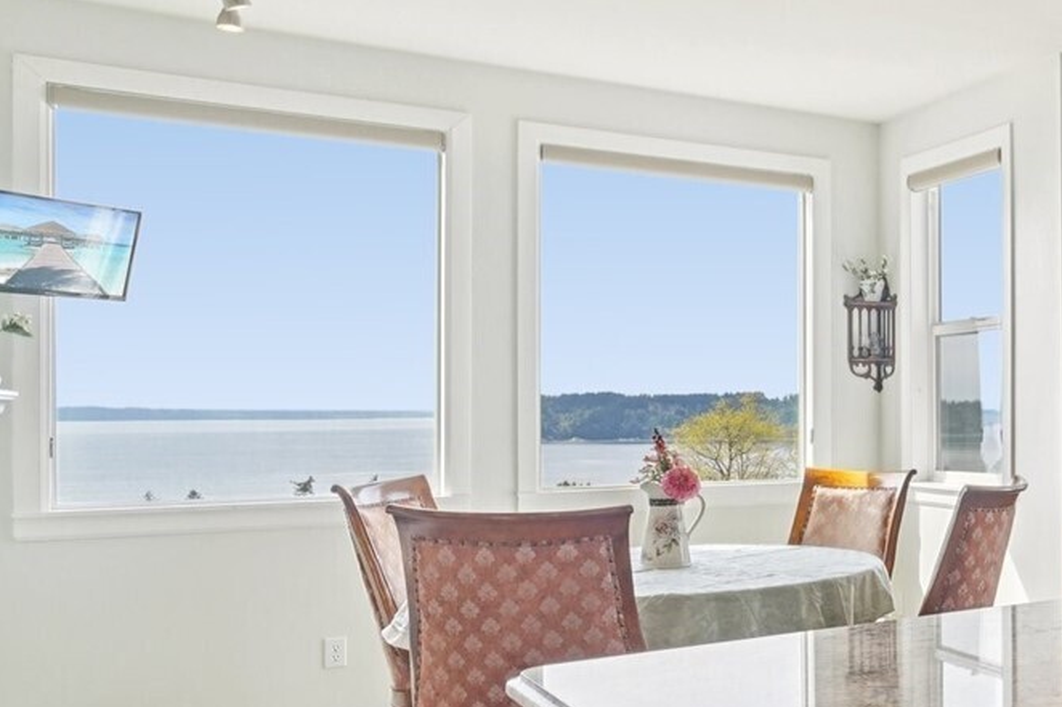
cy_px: 443
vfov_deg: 32.5
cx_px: 1255
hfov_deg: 37.0
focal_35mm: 41
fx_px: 1209
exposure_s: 1/400
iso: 1600
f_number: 8
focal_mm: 16
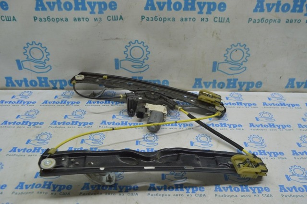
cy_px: 102
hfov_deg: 57.3
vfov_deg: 39.9
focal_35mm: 33
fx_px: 281
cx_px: 154
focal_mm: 22
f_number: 5.6
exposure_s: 1/40
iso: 400
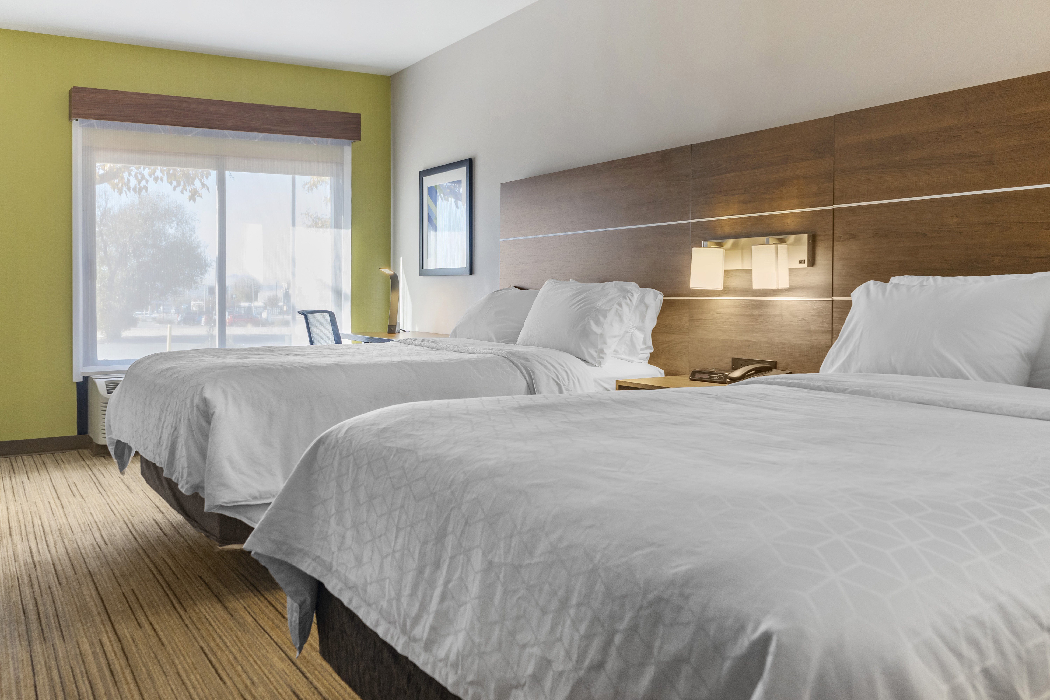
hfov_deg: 65.5
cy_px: 350
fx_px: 817
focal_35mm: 28
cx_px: 525
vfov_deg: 46.4
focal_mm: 28
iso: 400
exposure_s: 1/40
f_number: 8
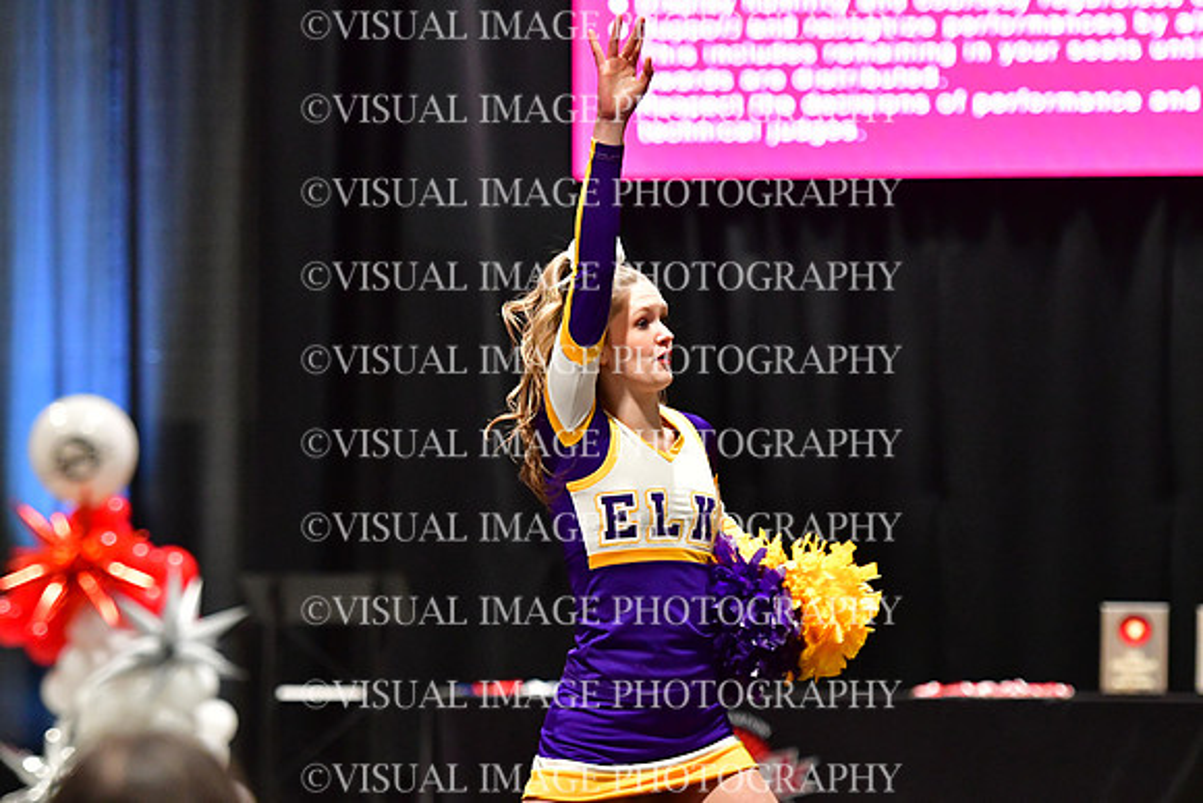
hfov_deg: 11.2
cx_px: 602
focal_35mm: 183
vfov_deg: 7.5
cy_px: 402
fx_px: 6116
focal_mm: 122
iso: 4000
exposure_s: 1/400
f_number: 2.8
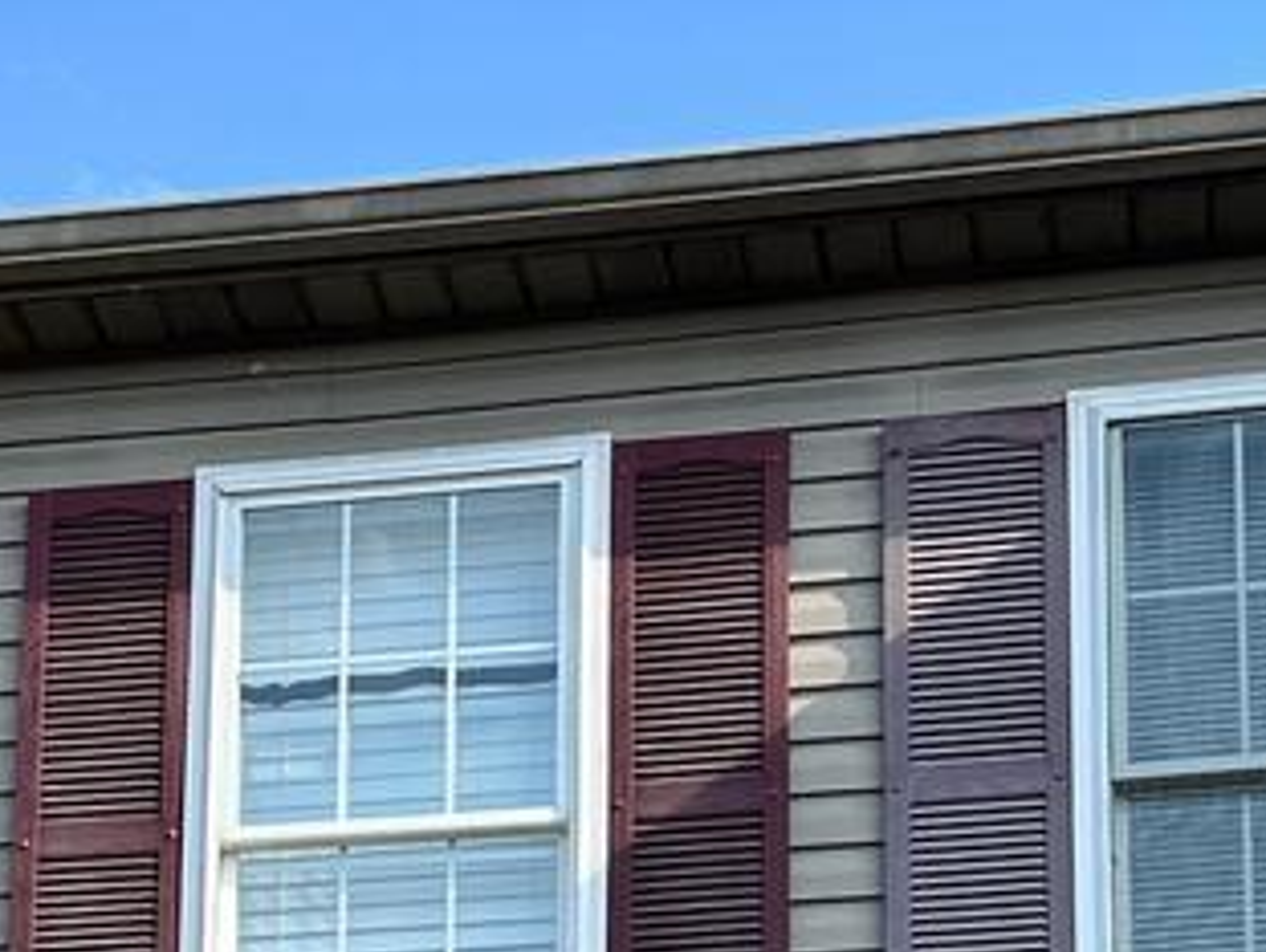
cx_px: 354
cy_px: 1440
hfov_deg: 17.6
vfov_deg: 12.7
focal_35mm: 111
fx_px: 4064
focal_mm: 6.86
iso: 80
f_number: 1.78
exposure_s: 1/1613
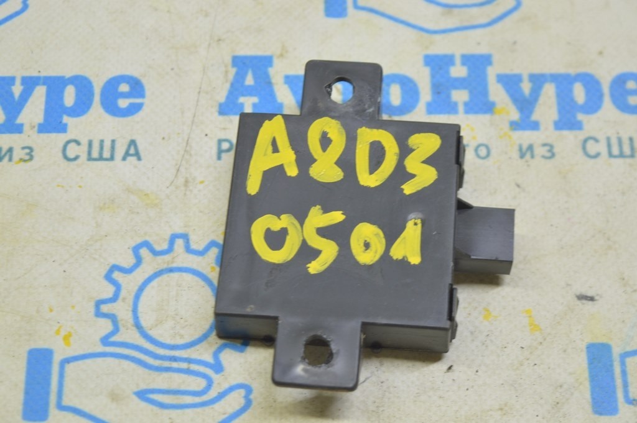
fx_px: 1379
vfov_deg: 17.5
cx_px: 318
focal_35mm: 78
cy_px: 212
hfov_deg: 26.0
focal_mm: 52
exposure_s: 1/20
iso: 400
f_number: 5.6
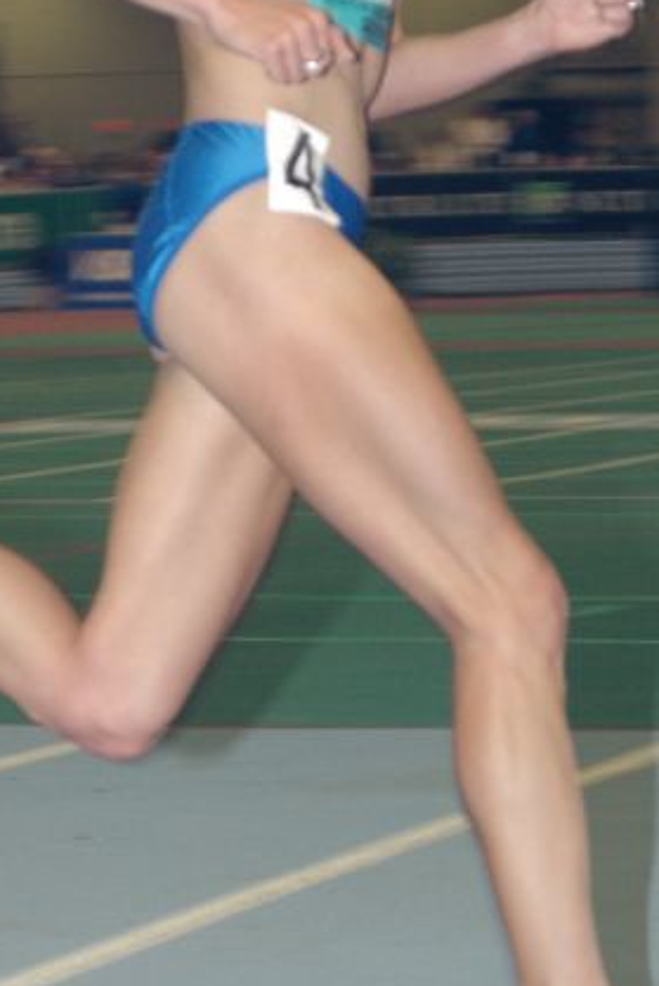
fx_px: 6299
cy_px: 326
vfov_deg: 8.9
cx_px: 269
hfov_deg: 6.0
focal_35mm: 230
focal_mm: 80
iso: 800
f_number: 6.3
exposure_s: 1/125
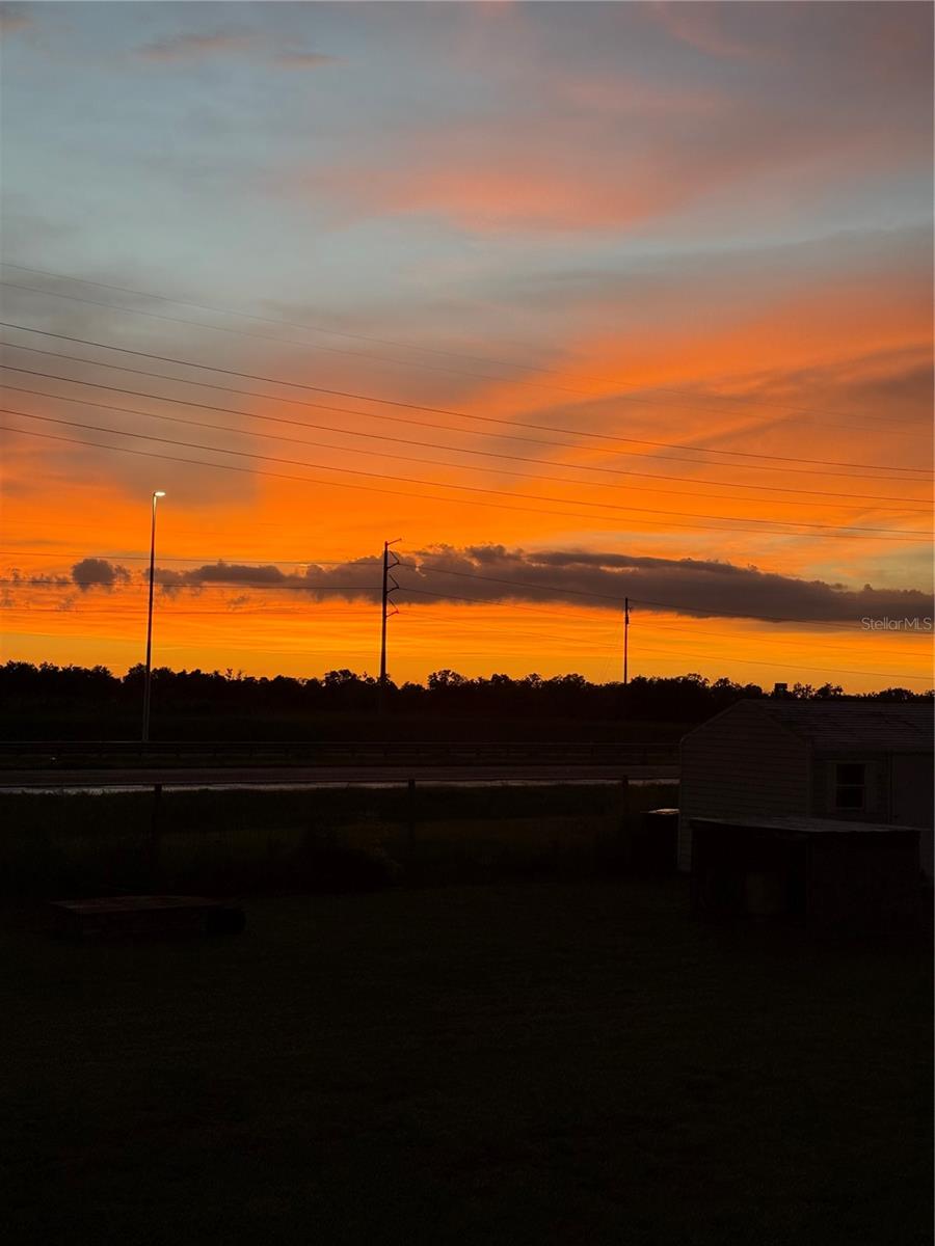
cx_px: 468
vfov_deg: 39.7
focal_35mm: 48
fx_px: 1729
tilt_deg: +5.6
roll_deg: -1.7
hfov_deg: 30.3
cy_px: 623
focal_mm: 6.76
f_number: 1.78
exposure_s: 1/300
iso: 100
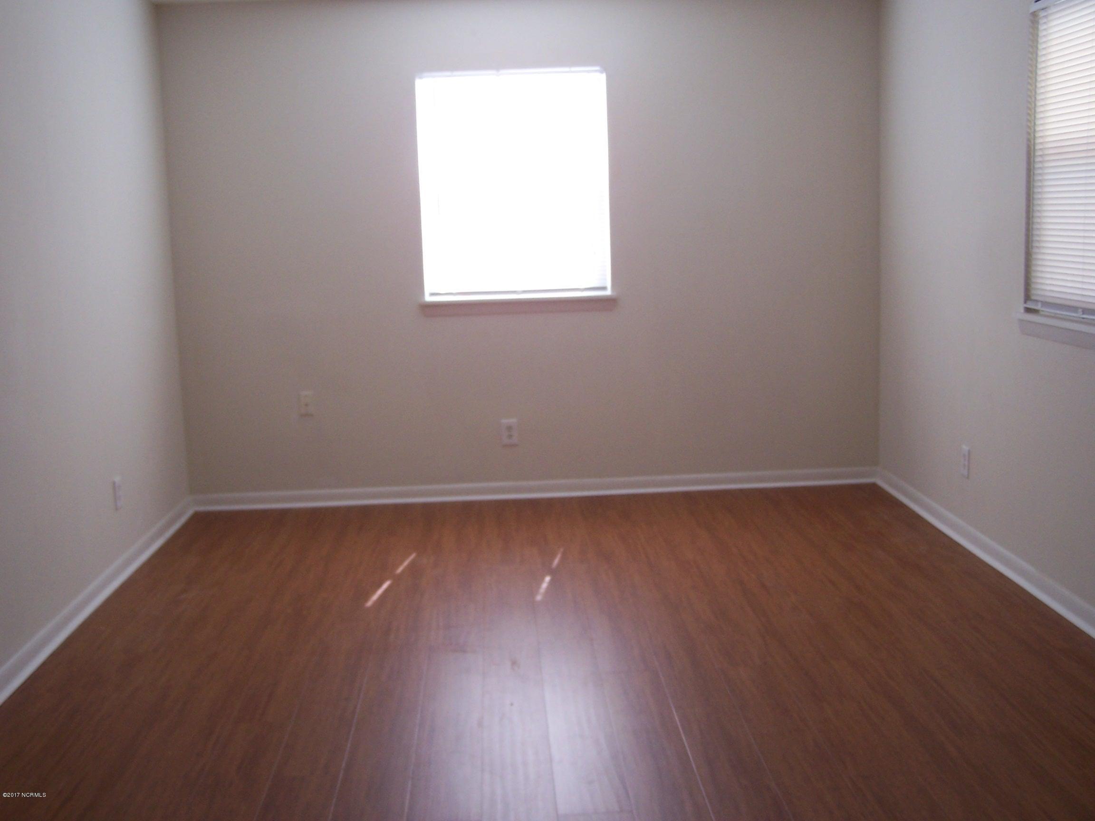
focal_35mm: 38
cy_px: 410
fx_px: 1202
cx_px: 548
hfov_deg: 49.0
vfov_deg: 37.7
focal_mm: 6.3
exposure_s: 1/30
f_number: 2.8
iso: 100
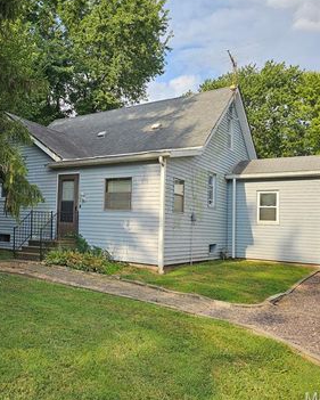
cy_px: 197
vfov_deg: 55.6
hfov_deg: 44.2
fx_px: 379
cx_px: 76
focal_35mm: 32
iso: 10
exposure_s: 1/343
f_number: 1.7
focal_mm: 6.3
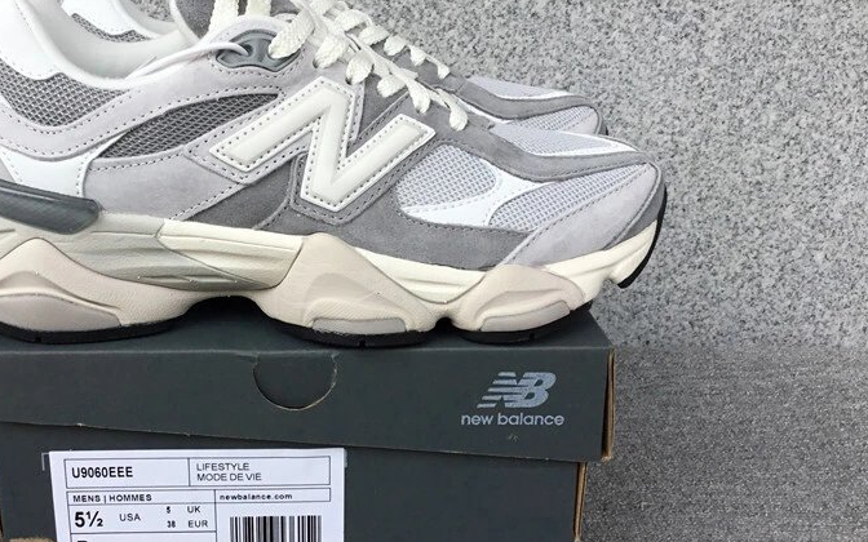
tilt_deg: -20.4
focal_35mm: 44
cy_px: 282
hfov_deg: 44.9
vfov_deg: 29.2
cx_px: 326
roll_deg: +0.4
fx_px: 1041
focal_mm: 3.3
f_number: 2.4
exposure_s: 1/245
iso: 25
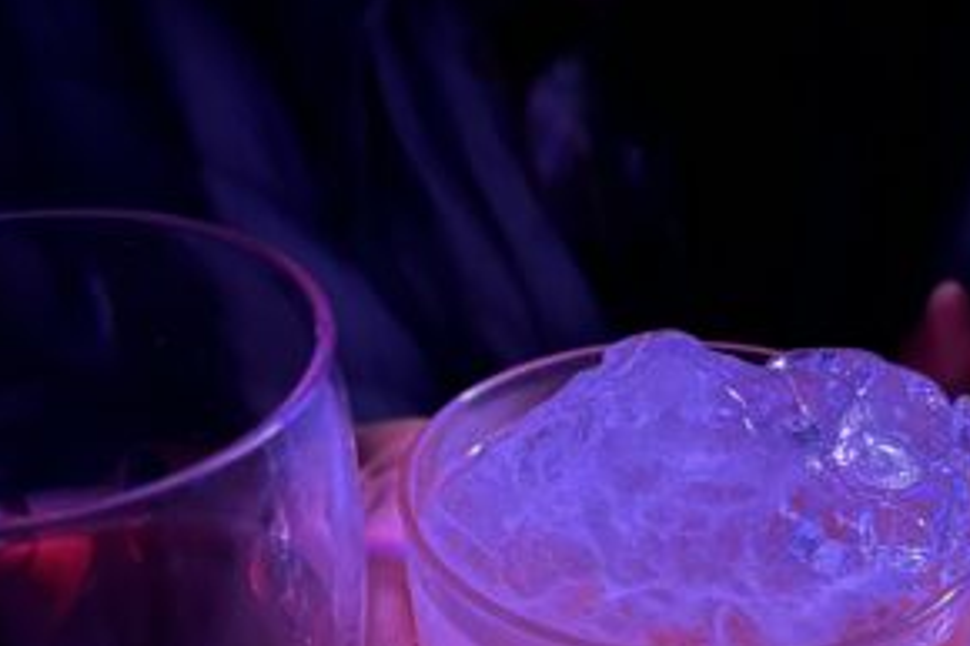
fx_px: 1508
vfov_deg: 23.1
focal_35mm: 56
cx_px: 528
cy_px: 656
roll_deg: +0.0
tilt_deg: -41.0
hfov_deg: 35.6
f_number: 1.6
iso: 500
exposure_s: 1/5
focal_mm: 5.1
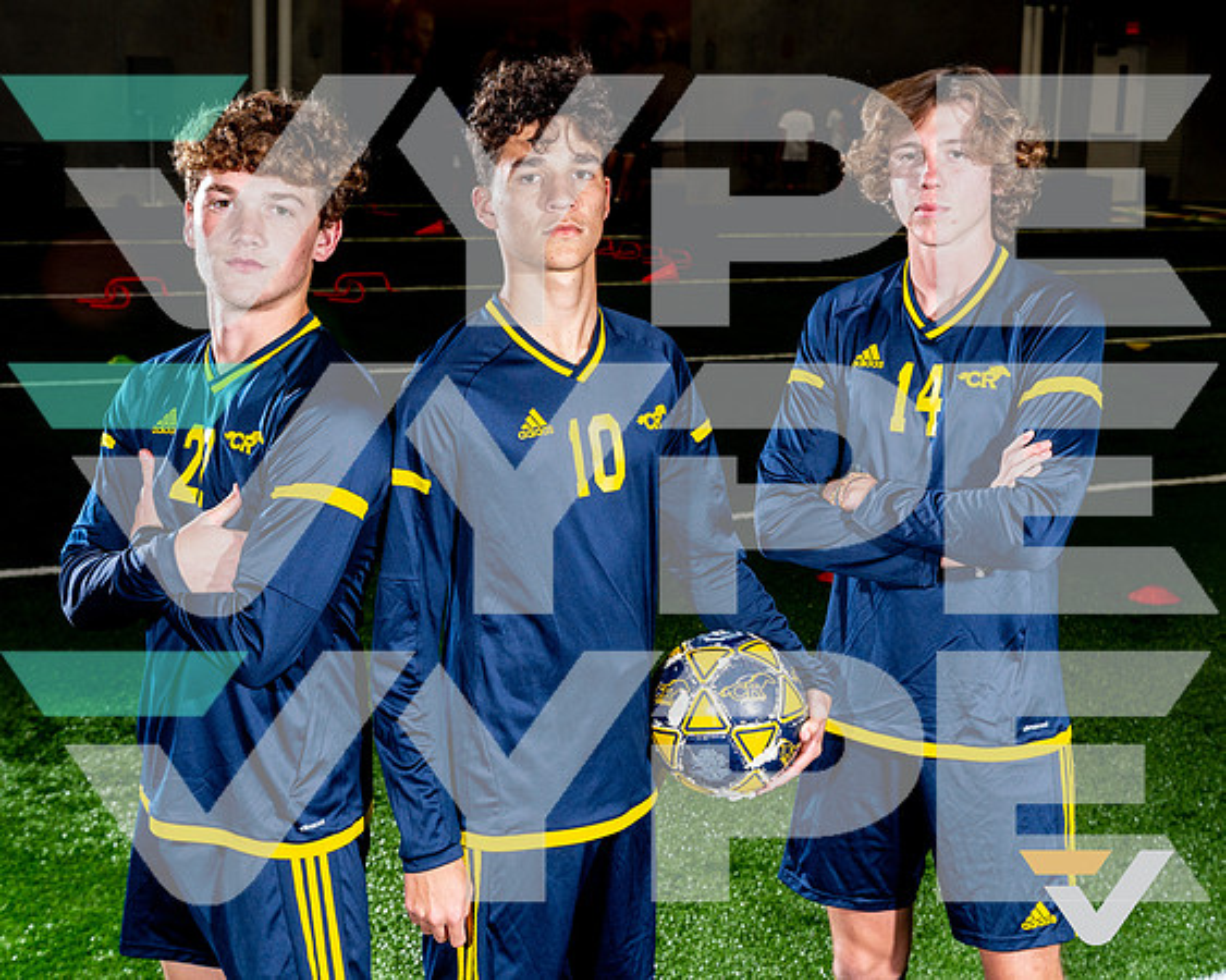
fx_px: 2124
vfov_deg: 26.0
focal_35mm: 59
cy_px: 490
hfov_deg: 32.2
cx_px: 621
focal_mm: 52
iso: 100
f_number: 8
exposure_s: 1/125
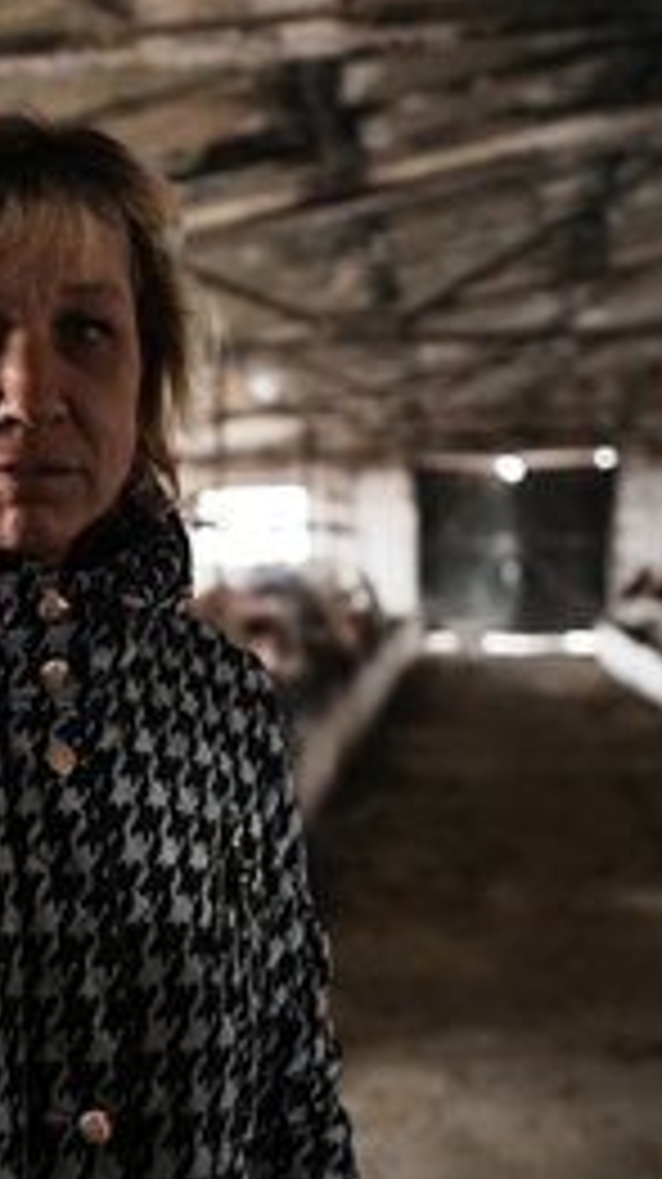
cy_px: 592
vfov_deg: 37.2
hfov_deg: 20.8
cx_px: 18
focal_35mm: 56
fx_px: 1751
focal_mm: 35
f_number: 2.8
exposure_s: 1/60
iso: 6400
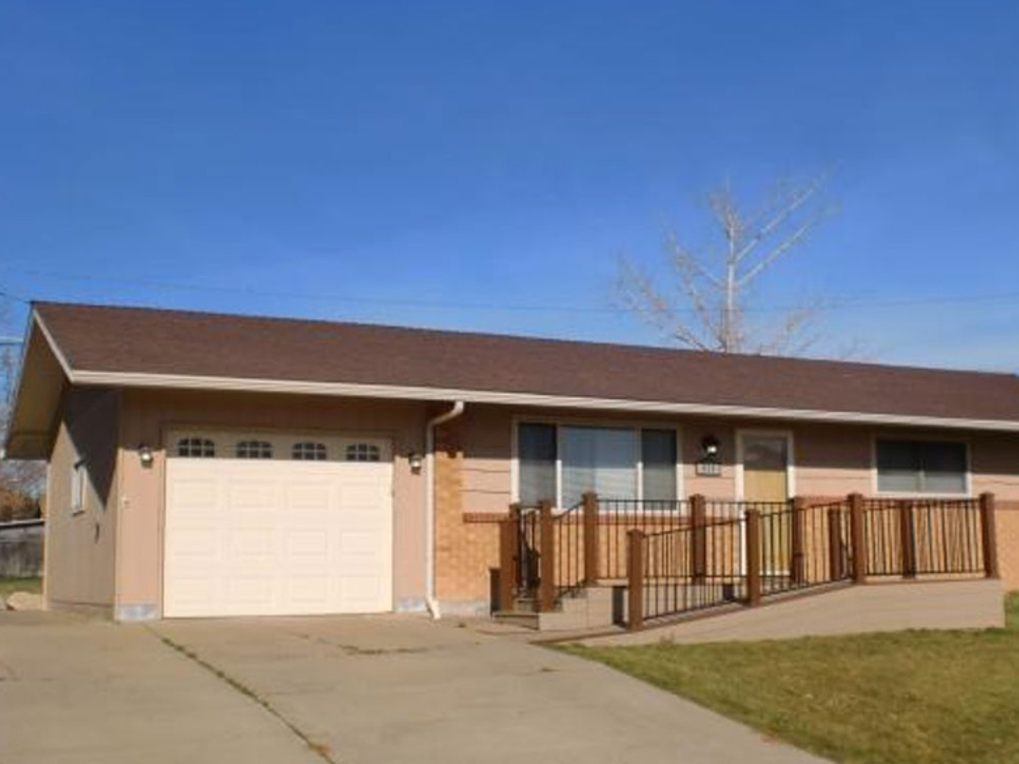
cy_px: 443
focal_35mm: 46
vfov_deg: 31.5
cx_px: 610
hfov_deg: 41.1
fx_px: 1354
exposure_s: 1/800
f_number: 5.6
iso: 64
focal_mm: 6.3
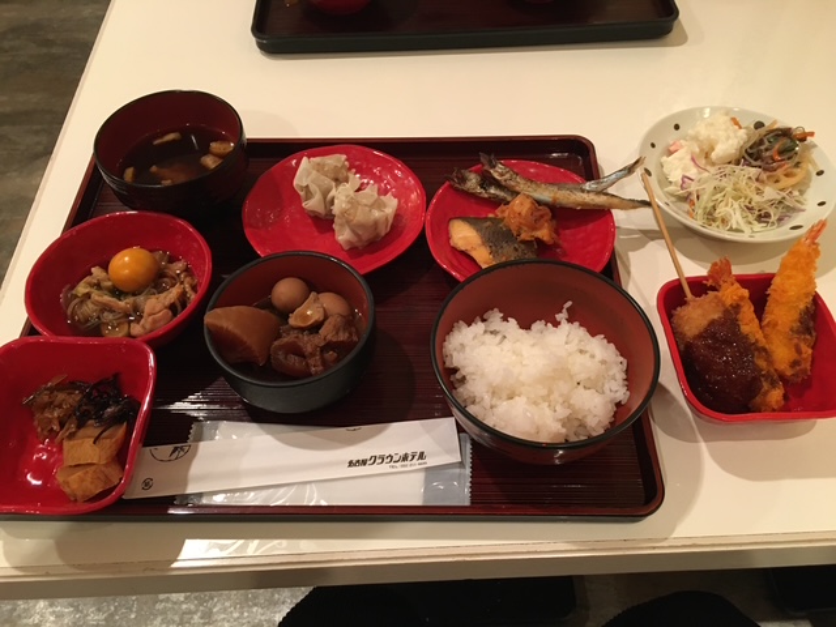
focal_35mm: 29
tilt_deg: -54.1
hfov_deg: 61.7
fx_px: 700
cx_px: 418
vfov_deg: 48.2
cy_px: 314
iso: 200
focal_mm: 4.15
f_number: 2.2
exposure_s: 1/17
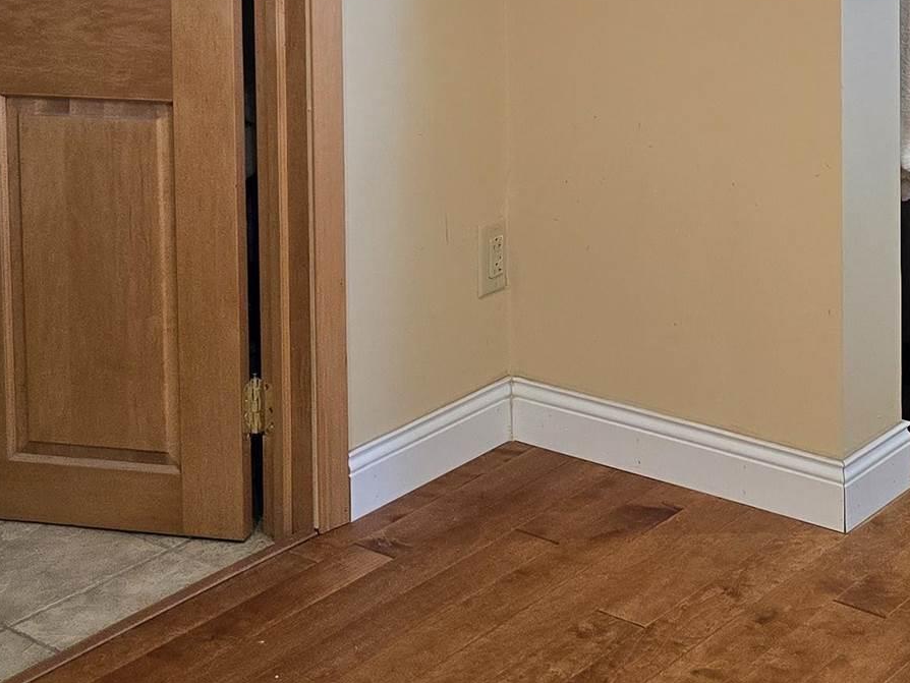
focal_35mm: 79
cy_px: -227
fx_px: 2077
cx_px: 690
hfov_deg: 24.4
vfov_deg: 17.4
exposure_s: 1/120
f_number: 1.7
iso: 250
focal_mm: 6.3
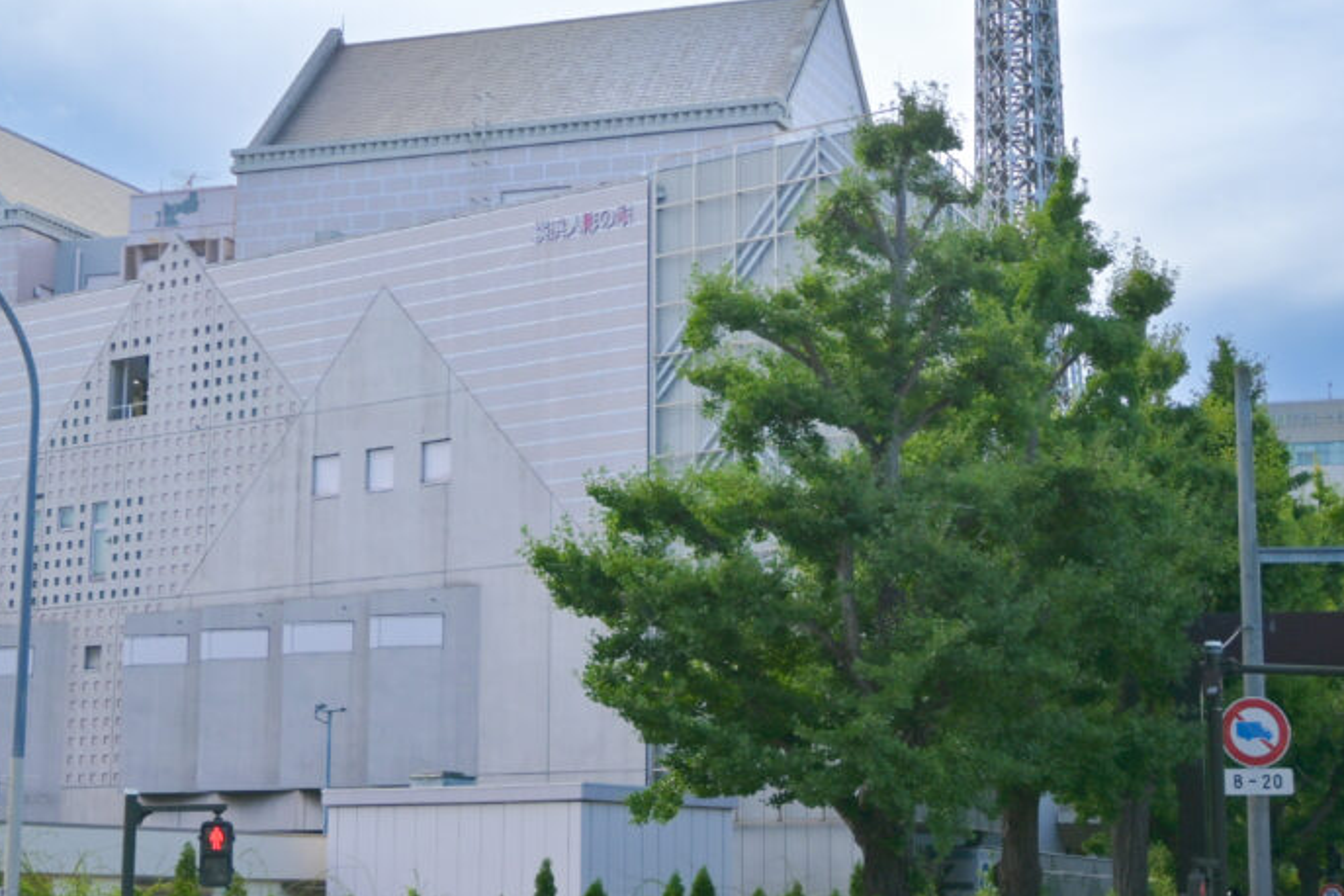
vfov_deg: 18.4
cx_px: 534
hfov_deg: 27.4
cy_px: 253
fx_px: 2753
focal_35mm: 74
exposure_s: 1/640
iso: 100
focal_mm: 33
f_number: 5
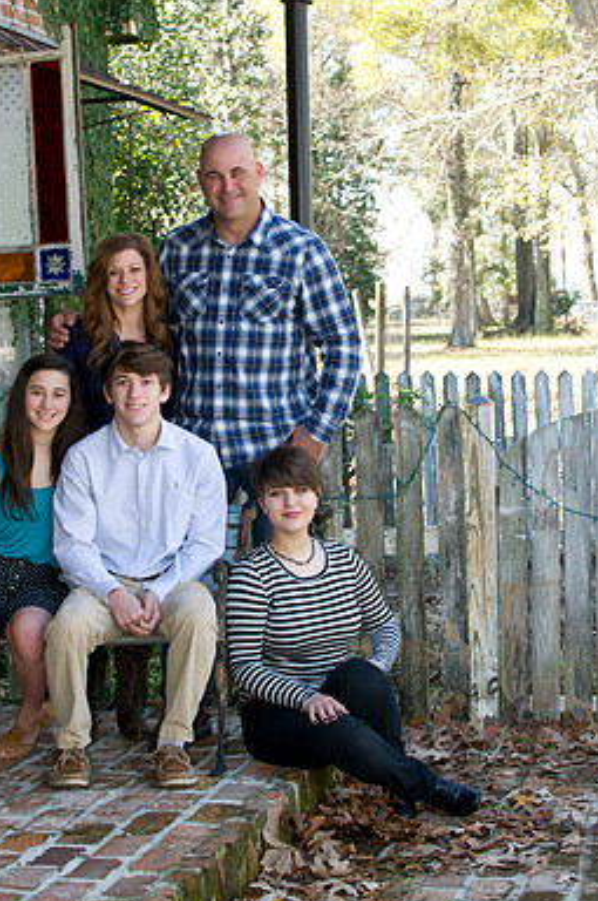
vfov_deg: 23.1
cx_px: 269
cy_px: 411
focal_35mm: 88
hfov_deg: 15.5
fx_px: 2198
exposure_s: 1/100
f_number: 5.6
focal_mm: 75
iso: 400
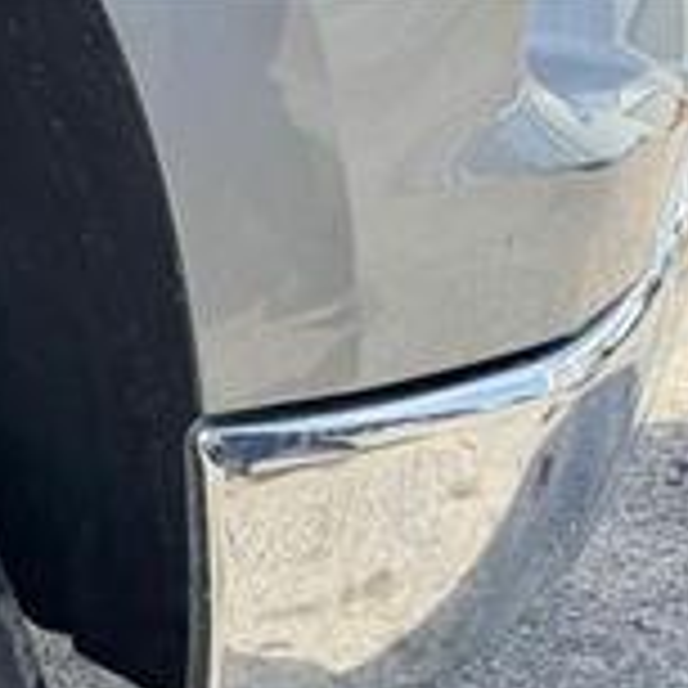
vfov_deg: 22.6
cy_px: 832
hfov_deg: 20.3
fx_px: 1574
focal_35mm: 70
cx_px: -405
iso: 80
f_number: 1.78
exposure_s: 1/1131
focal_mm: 6.76
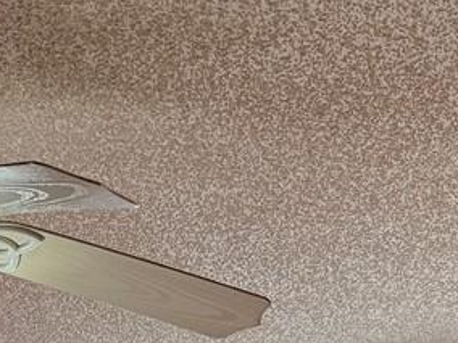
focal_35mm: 135
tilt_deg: -1.2
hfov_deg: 14.1
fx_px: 1786
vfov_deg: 9.8
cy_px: 810
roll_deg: +0.6
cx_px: -123
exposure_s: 1/478
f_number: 1.78
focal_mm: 6.76
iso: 80
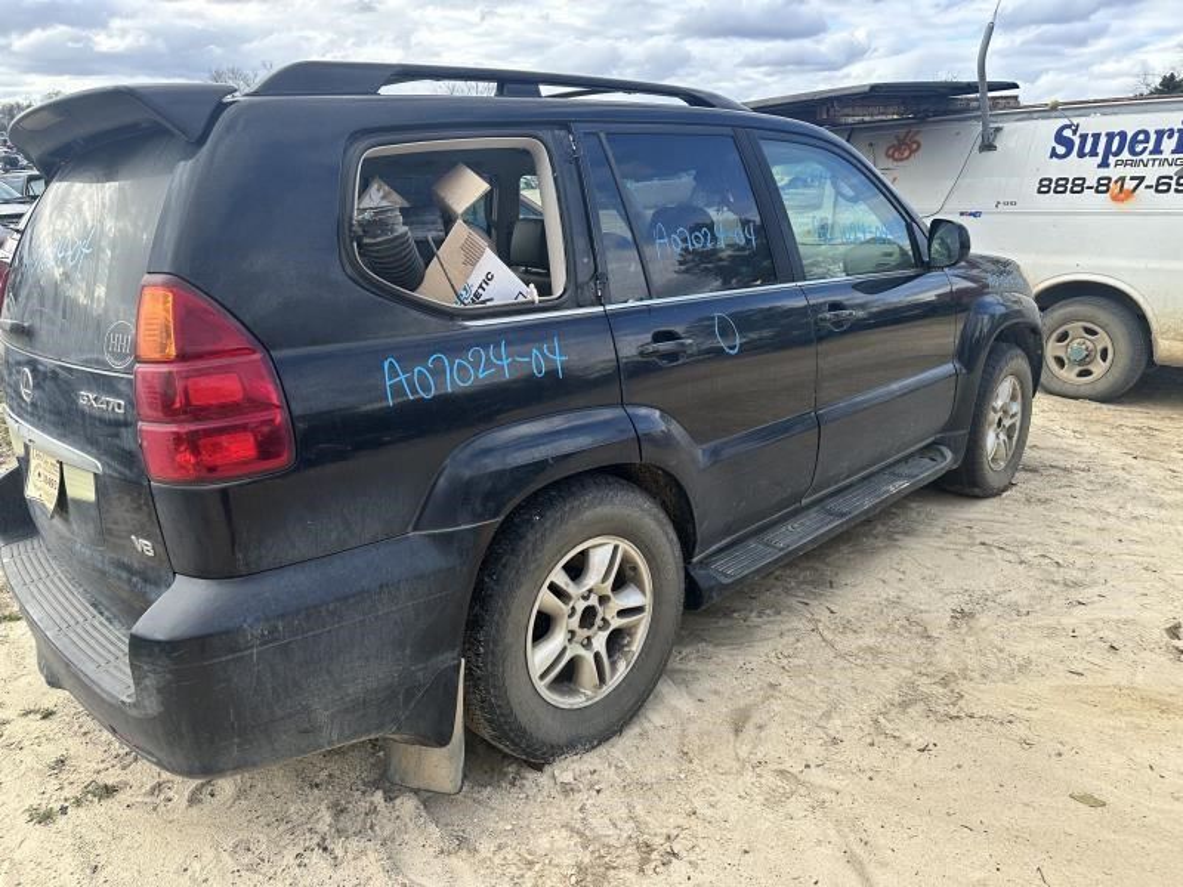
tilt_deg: -17.4
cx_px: 592
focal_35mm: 24
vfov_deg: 56.8
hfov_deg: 71.6
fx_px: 820
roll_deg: -0.3
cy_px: 444
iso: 80
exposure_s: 1/734
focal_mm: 6.86
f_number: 1.78
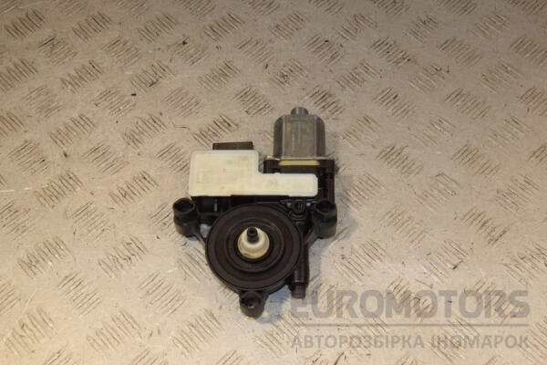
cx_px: 274
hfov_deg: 38.9
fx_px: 775
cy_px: 182
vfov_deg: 26.5
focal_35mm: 51
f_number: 9
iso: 800
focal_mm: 34
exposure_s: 1/200
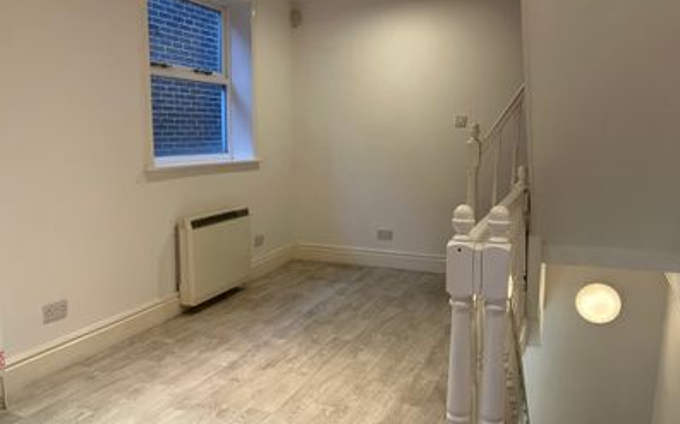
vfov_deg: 41.8
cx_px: 342
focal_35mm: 30
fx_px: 556
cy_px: 215
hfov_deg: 62.9
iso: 160
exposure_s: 1/50
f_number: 1.8
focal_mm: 3.99
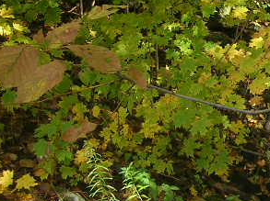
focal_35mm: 119
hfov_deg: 14.8
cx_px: 461
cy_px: 50
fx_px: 927
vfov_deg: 12.4
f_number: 2.9
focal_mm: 5.7
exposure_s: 1/158
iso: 50
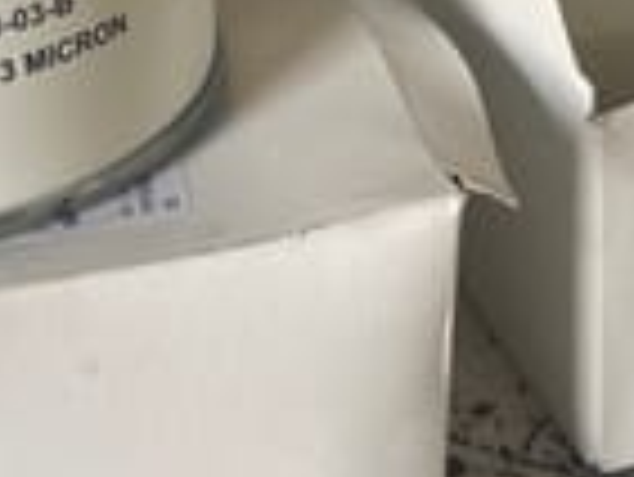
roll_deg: -1.8
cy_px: -151
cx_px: 360
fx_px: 1686
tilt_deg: -25.1
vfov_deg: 15.3
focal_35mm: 92
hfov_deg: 21.3
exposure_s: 1/121
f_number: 1.8
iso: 125
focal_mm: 4.25
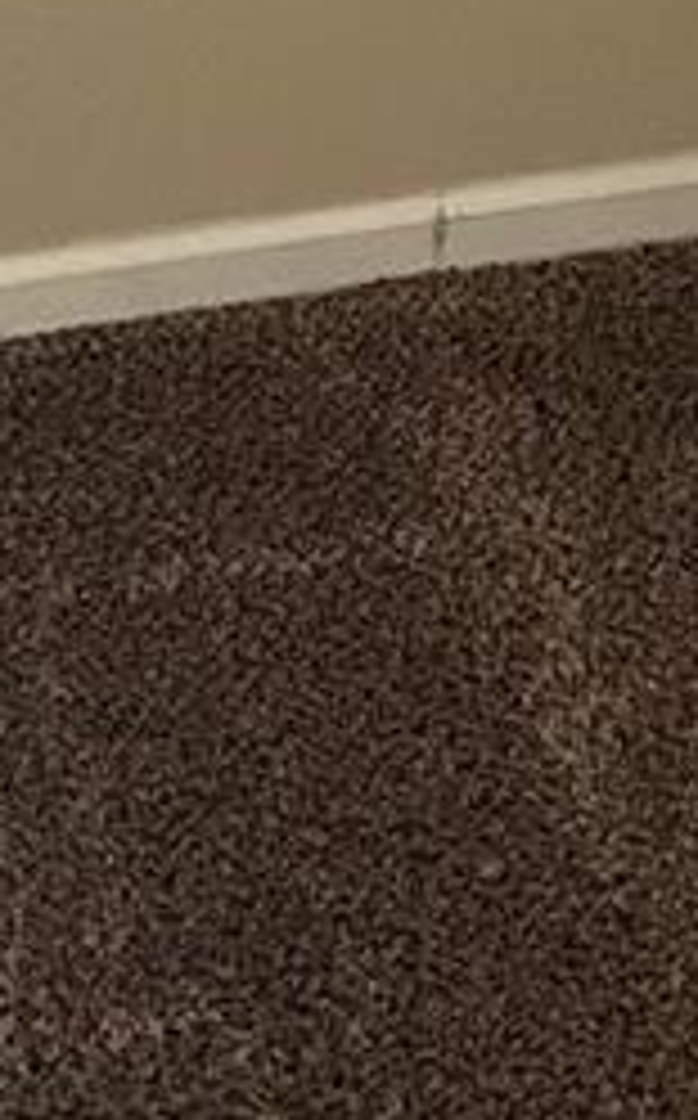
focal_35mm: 133
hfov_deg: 9.8
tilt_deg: -8.0
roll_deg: -1.0
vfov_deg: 14.0
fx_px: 4060
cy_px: -891
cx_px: 513
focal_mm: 5.1
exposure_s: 1/60
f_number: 1.6
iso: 500
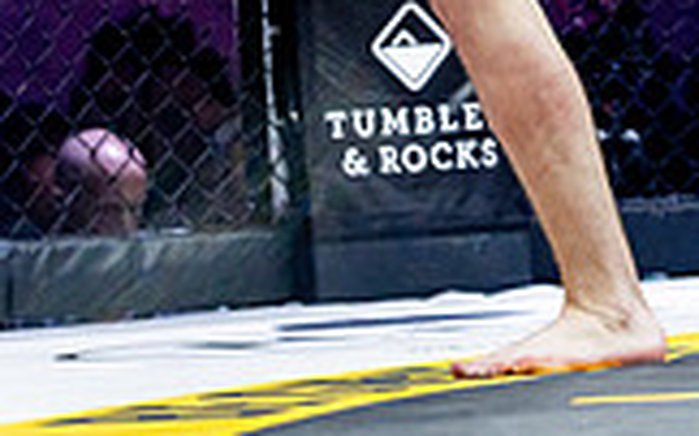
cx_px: 803
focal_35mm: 255
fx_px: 4854
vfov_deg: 5.1
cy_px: -287
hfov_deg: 8.2
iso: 3200
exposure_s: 1/1250
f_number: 2.8
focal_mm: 70
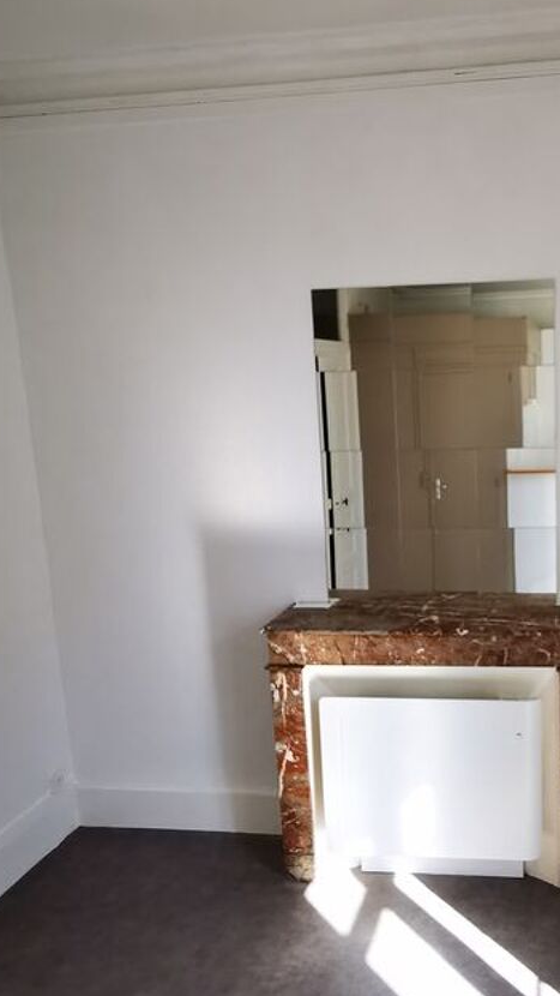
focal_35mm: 28
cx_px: 488
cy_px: 532
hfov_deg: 39.0
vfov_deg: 67.8
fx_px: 739
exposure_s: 1/50
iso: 64
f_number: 2.2
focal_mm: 2.35
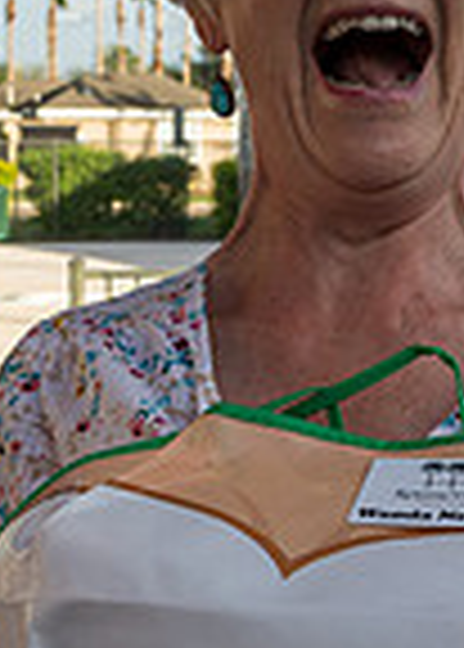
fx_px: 2710
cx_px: 269
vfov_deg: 13.6
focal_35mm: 147
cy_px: 554
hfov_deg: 9.8
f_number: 7.1
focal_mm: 32
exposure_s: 1/320
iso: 250
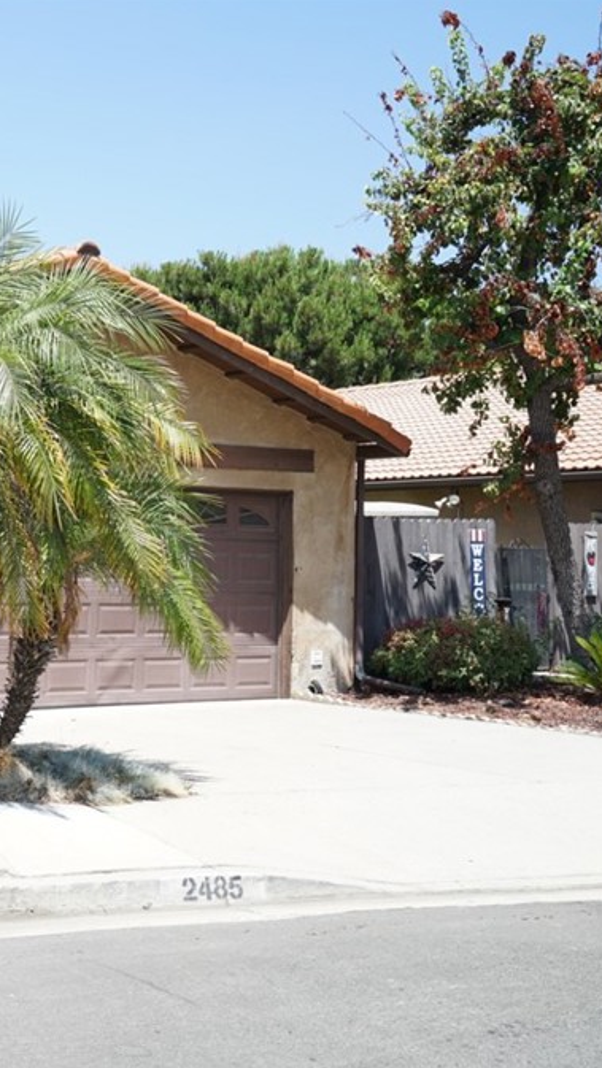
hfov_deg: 21.4
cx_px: -165
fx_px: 1446
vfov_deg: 40.6
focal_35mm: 51
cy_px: 533
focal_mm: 32
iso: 100
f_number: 8
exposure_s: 1/125
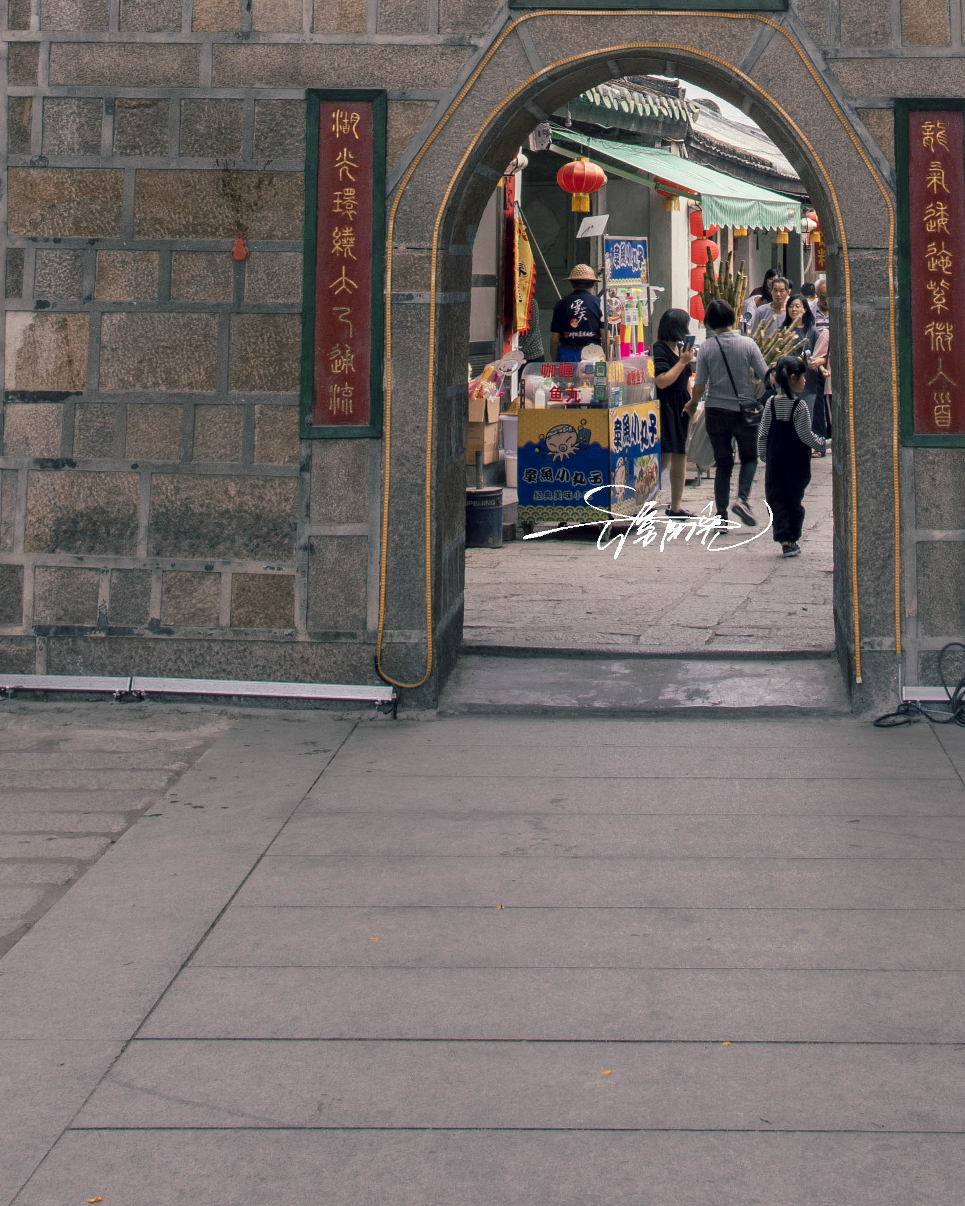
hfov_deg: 21.5
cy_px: -255
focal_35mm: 71
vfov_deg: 24.2
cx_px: 649
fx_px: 2535
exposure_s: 1/50
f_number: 10
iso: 125
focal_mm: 31
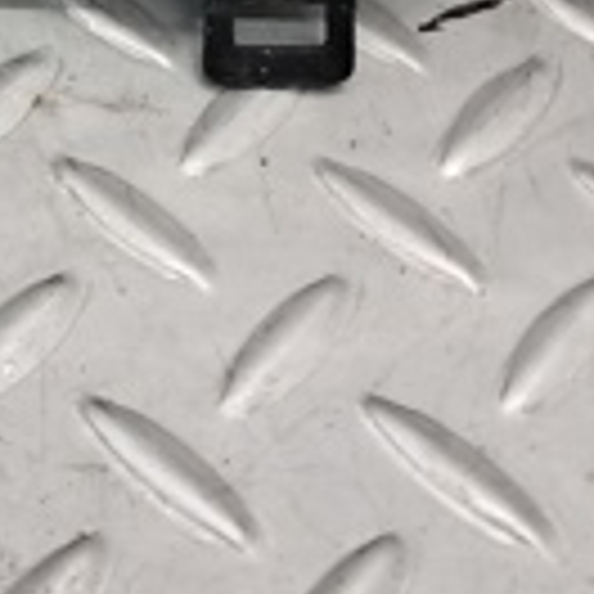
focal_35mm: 116
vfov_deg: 13.7
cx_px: -220
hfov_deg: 14.3
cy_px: -416
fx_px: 2252
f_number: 1.8
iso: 160
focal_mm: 4
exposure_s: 1/60
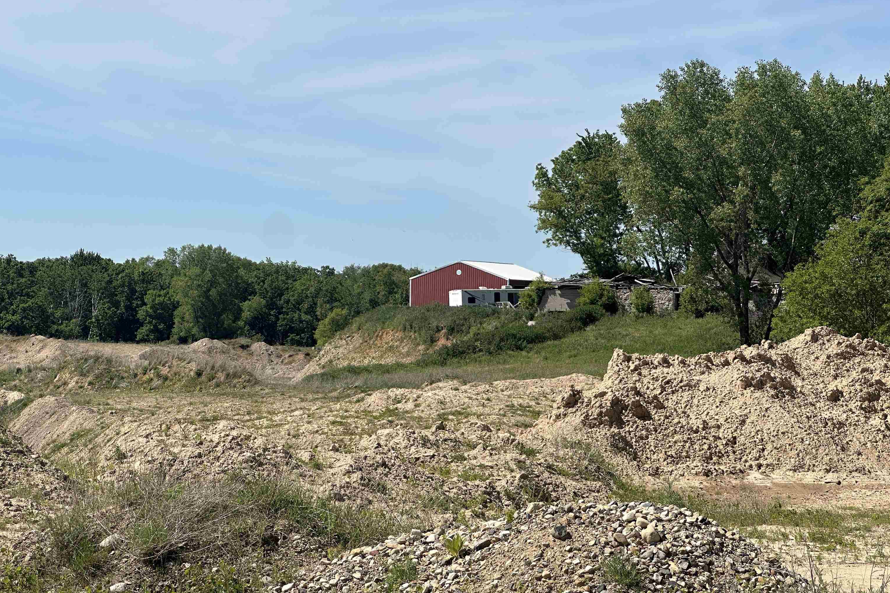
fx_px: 2002
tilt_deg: +1.6
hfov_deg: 25.1
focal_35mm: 81
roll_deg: -0.9
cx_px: 444
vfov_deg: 16.9
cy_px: 289
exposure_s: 1/1064
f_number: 2.8
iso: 32
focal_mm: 9
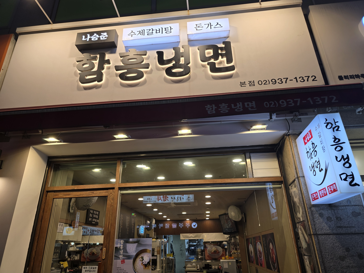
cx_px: 182
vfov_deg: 58.9
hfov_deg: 73.9
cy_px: 136
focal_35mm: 23
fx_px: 242
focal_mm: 6.3
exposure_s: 1/120
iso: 32
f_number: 1.7
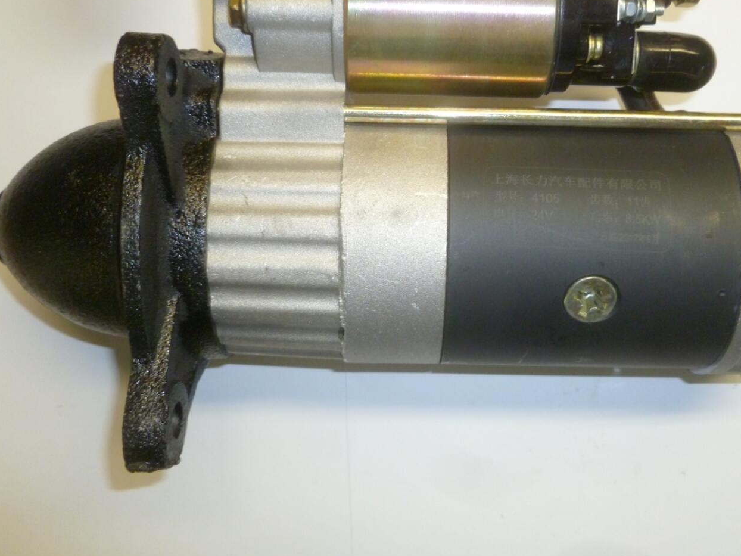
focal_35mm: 36
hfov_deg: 51.3
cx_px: 407
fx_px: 771
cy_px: 234
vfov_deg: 39.6
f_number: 3.3
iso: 250
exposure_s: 1/30
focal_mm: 5
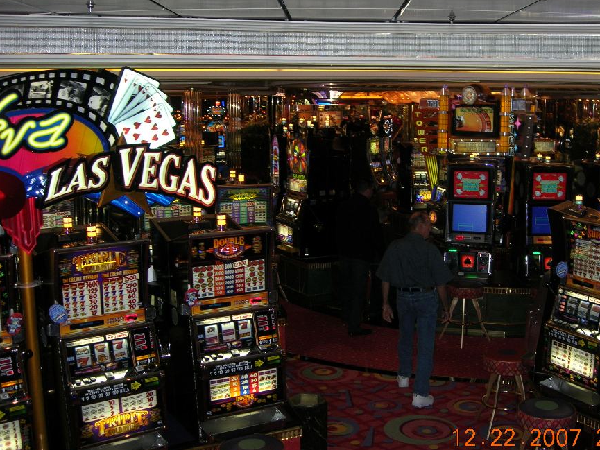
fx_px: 780
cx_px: 348
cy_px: 227
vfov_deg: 32.2
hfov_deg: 41.9
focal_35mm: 45
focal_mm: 7.8
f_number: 2.8
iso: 79
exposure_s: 1/60.1
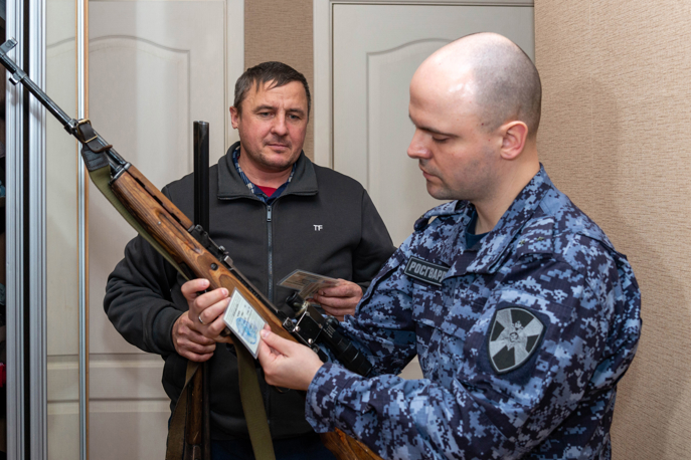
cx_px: 319
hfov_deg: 41.1
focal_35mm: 48
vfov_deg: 28.1
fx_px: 921
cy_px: 236
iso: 1000
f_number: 5
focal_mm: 44
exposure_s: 1/200
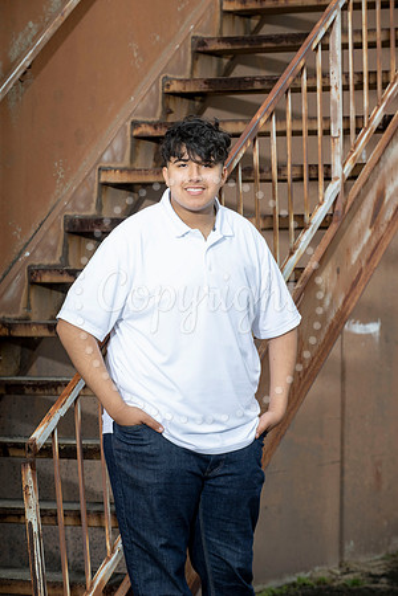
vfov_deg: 15.2
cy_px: 298
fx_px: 2239
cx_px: 199
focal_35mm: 135
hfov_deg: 10.2
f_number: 7.1
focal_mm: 135
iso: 640
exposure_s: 1/250
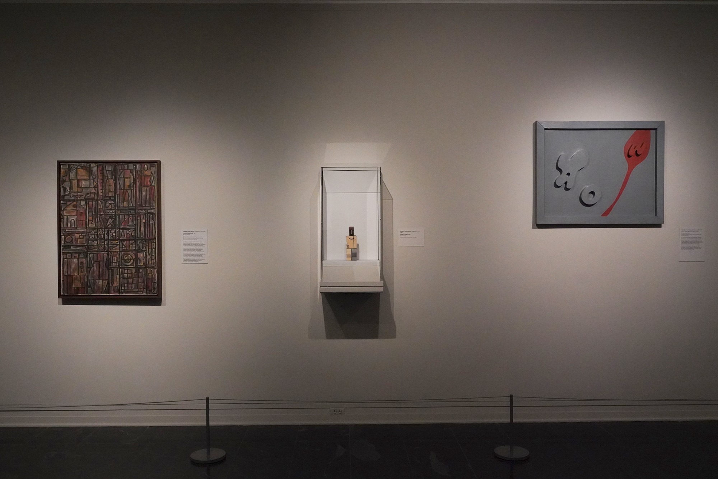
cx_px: 359
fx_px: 578
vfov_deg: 45.0
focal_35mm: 29
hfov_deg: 63.7
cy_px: 240
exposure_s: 1/100
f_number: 6.3
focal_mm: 29
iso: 8000
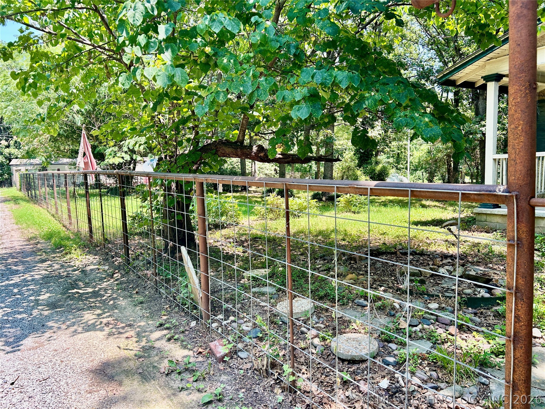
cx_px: 272
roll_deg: +2.0
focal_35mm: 26
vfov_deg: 53.1
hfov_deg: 67.3
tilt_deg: -5.6
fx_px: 409
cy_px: 204
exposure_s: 1/405
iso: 50
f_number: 1.5
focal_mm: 5.7
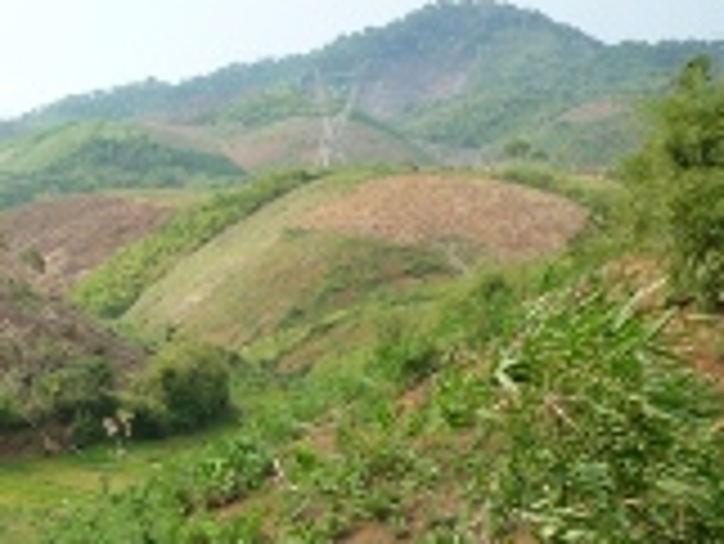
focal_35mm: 69
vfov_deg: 20.7
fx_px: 1444
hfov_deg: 25.8
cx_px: -99
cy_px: 537
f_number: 2.8
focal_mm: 4.4
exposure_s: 1/500
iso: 100
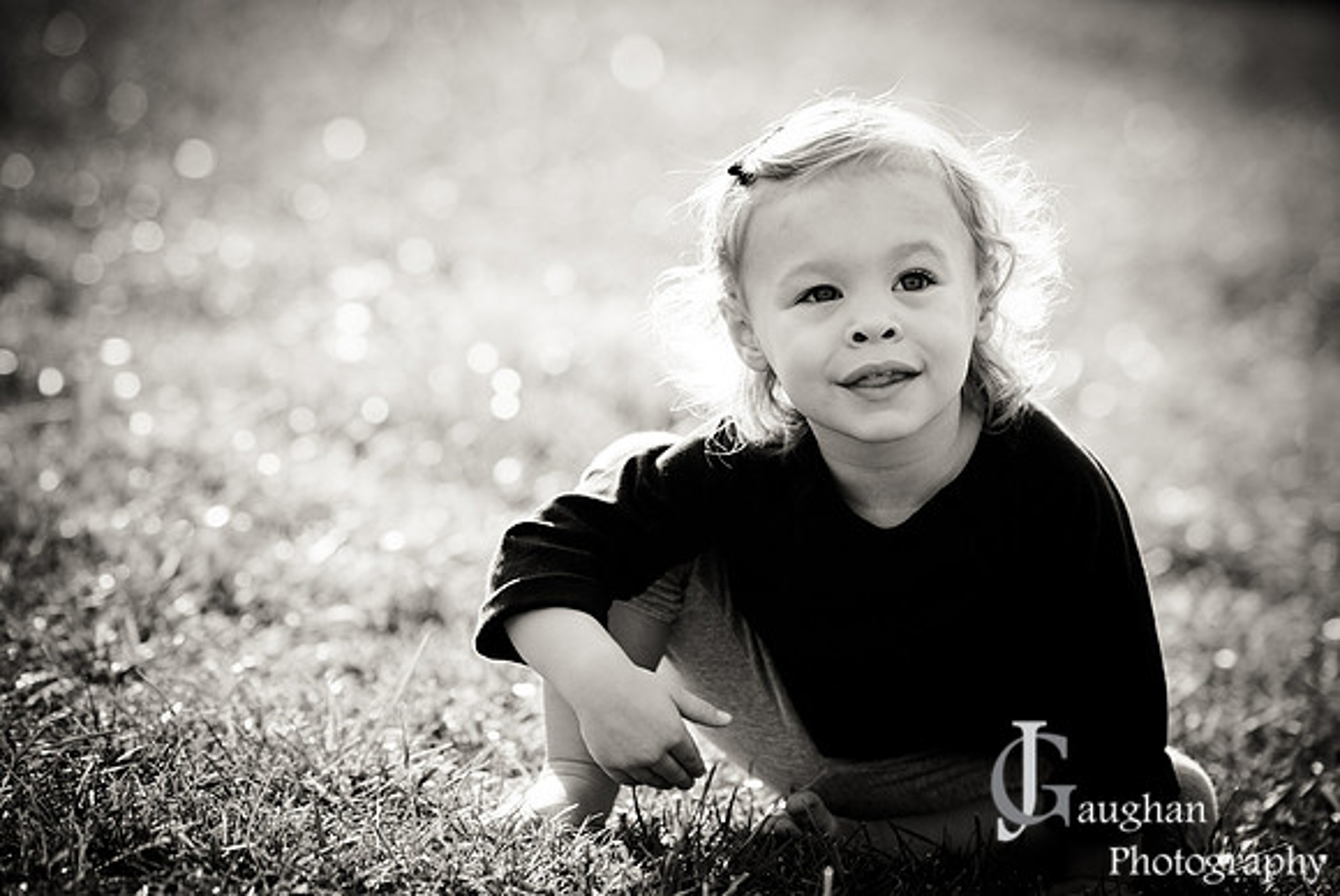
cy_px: 448
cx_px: 670
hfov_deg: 8.1
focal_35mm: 255
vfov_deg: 5.4
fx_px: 9501
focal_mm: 170
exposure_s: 1/1000
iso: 250
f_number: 2.8
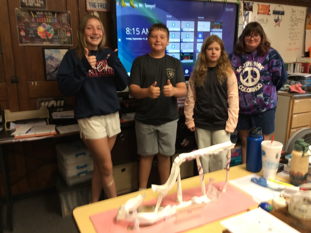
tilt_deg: -17.3
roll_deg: +1.7
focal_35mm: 32
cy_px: 116
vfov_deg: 44.1
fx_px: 287
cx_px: 156
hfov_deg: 56.9
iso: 64
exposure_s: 1/24
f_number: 2.4
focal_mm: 3.3
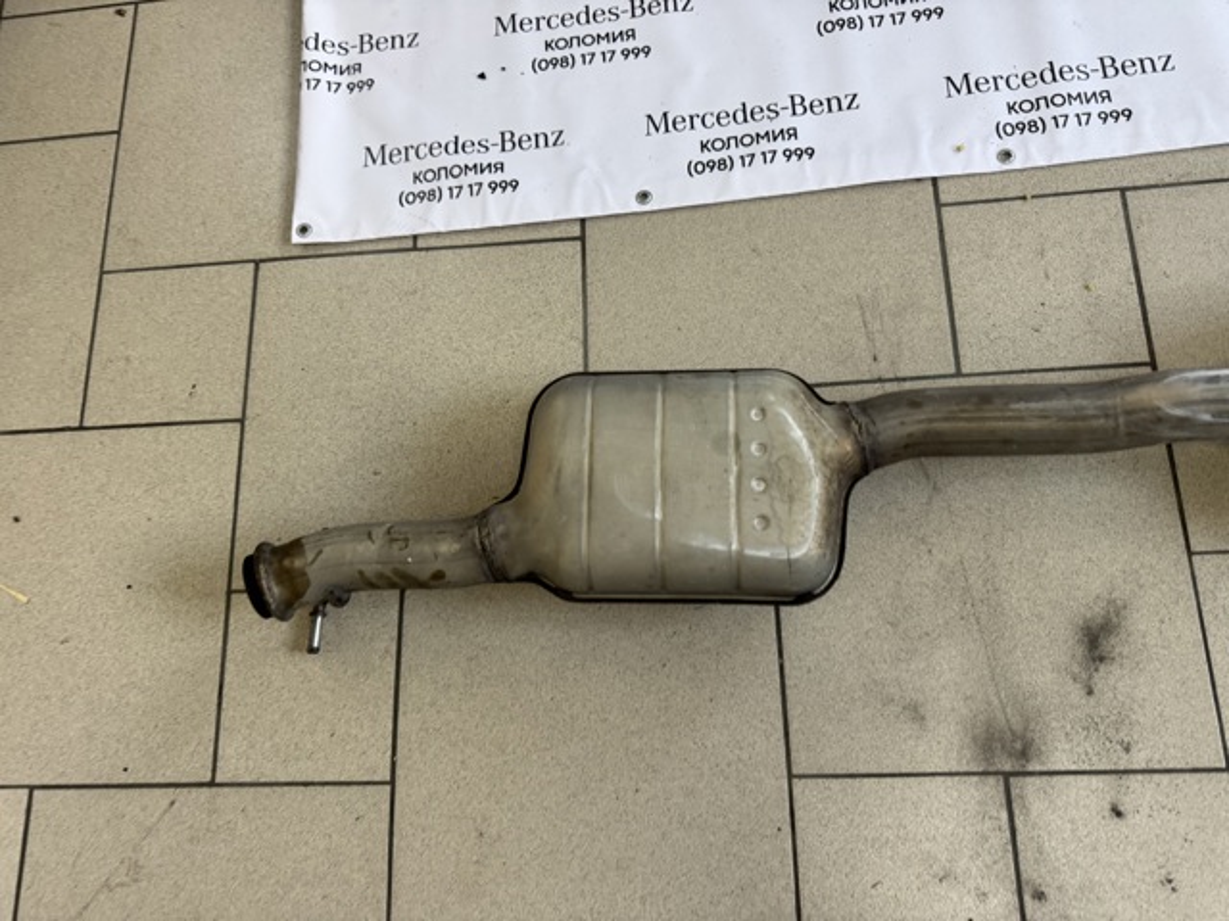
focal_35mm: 24
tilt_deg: -79.0
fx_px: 852
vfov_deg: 56.8
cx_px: 614
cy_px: 460
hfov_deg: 71.6
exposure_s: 1/100
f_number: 1.78
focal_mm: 6.76
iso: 200
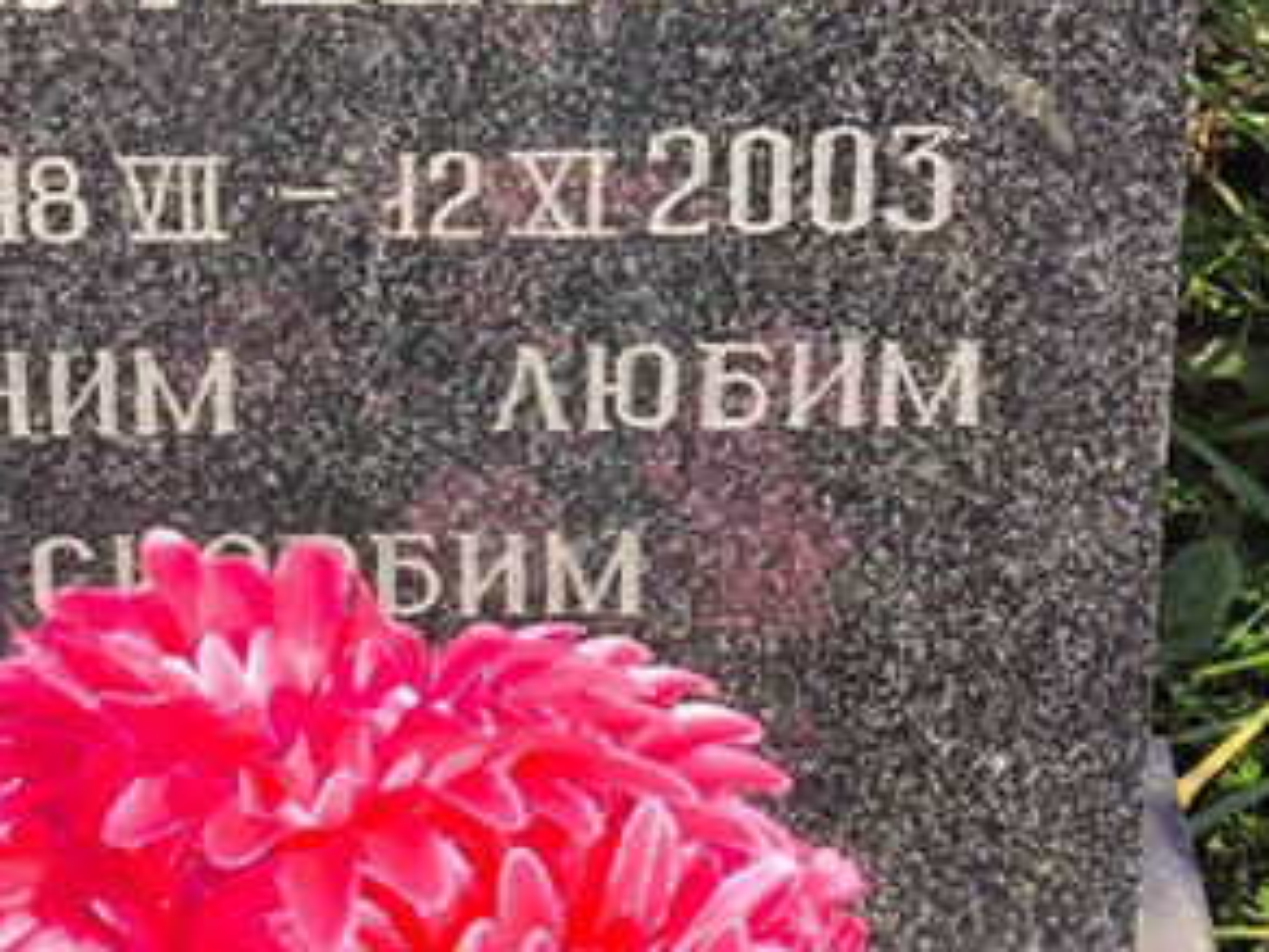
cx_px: 202
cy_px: -178
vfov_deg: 10.6
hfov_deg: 14.3
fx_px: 5022
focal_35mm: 137
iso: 50
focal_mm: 4.71
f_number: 1.7
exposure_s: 1/754
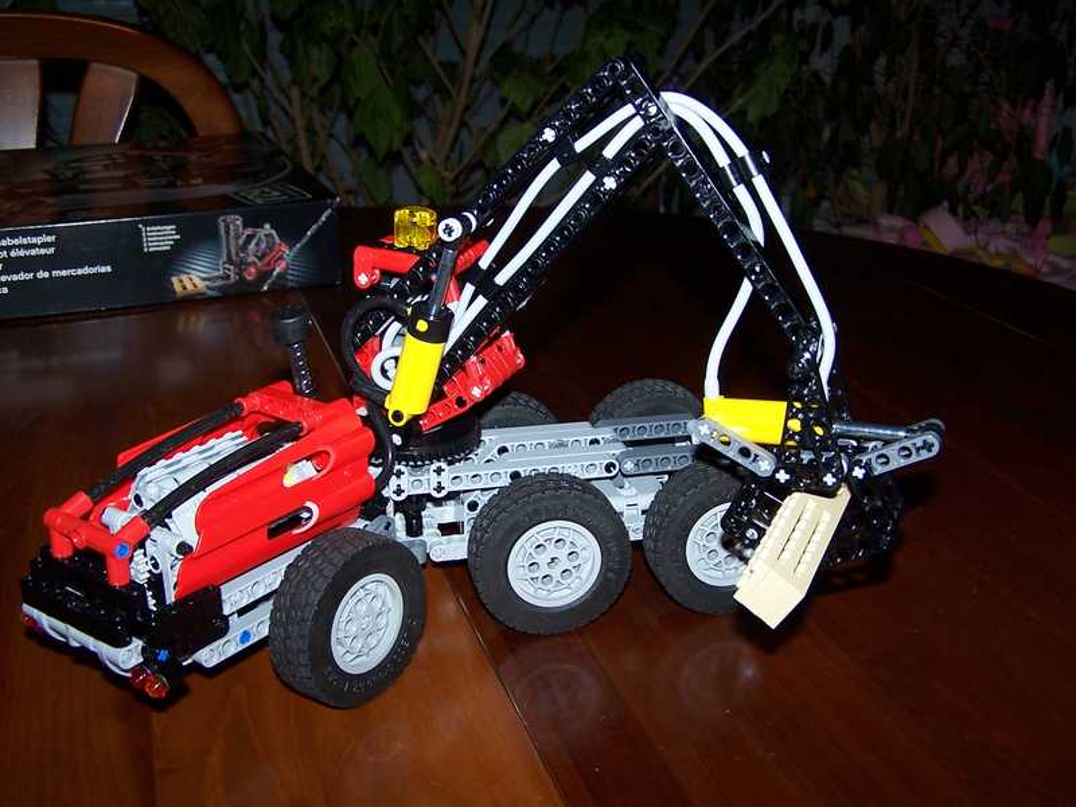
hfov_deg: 46.8
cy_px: 404
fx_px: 1243
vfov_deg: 36.0
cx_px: 538
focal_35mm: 40
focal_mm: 6.7
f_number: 2.8
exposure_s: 1/60
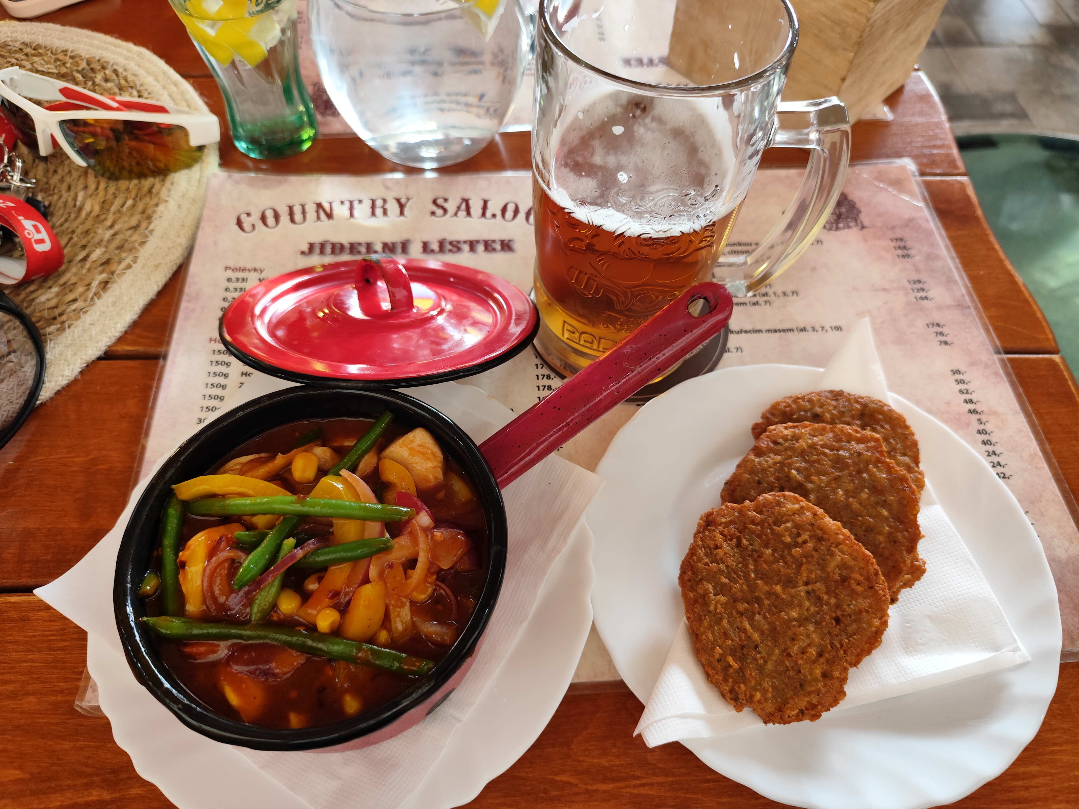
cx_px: 540
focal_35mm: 23
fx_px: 717
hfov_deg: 73.9
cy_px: 404
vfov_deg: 58.9
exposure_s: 1/50
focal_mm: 6.19
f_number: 1.65
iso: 400
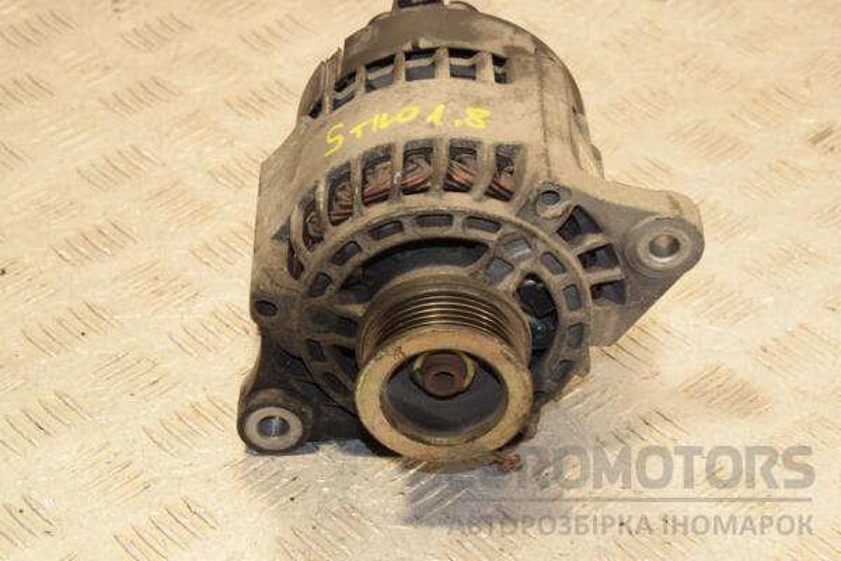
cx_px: 420
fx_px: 2172
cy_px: 280
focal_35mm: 93
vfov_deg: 14.7
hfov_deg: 21.9
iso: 800
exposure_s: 1/50
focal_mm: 62
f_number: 10
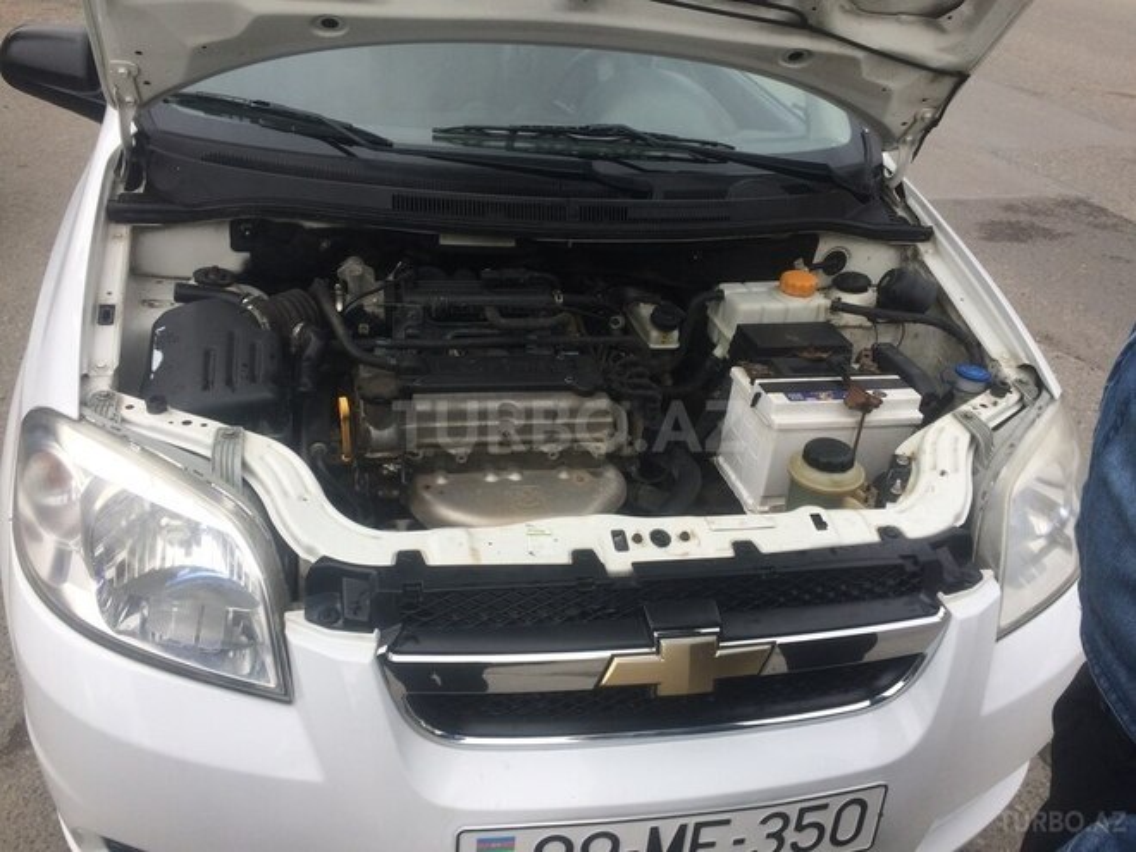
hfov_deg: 61.7
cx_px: 568
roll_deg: -6.0
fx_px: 952
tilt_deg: -31.9
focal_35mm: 29
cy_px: 426
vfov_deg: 48.2
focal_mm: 4.15
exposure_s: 1/342
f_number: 2.2
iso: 32
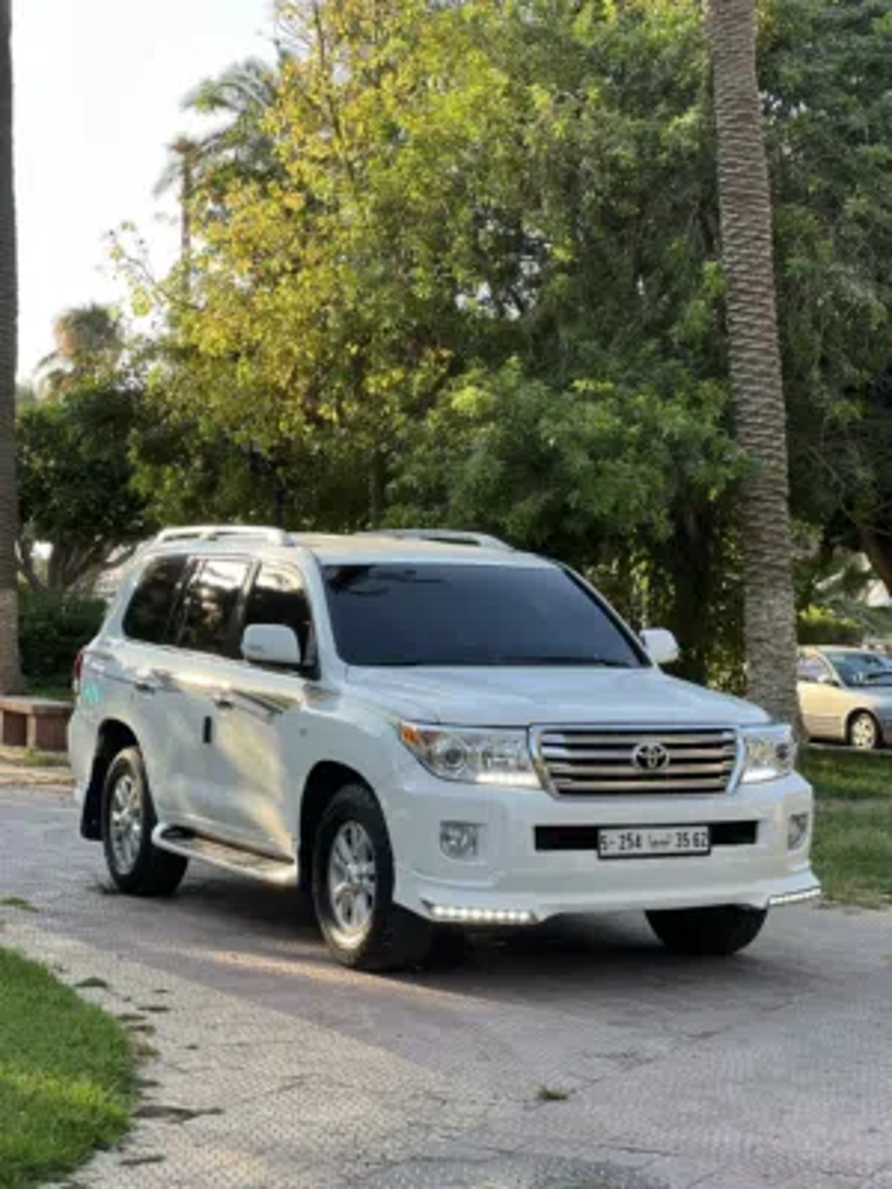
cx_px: 446
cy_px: 594
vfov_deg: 25.3
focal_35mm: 77
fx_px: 2646
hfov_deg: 19.1
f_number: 2.8
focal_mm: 9
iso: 40
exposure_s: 1/121
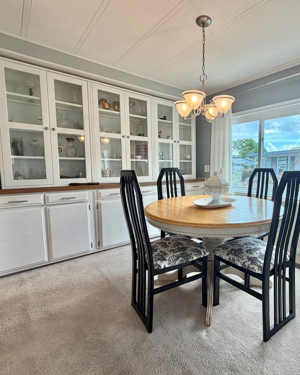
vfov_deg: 83.3
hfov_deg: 68.5
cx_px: 205
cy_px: 186
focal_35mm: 19
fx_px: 211
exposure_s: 1/120
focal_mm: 2.22
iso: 80
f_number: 2.2
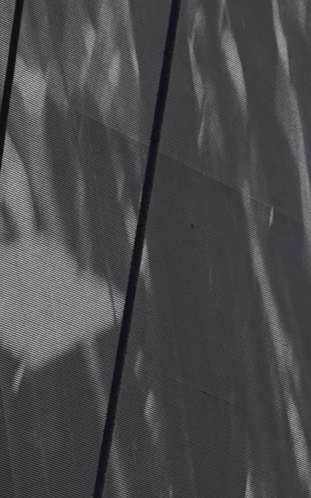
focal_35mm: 762
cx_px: 1359
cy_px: 199
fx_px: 10332
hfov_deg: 1.7
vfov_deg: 2.8
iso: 100
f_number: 8
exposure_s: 1/500
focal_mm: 105
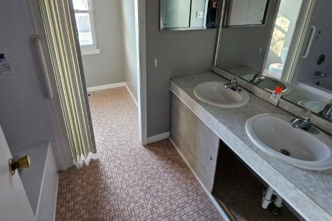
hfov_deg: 90.0
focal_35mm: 18
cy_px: 77
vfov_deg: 65.8
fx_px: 166
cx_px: 162
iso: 400
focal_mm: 2.2
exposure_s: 1/30
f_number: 2.2
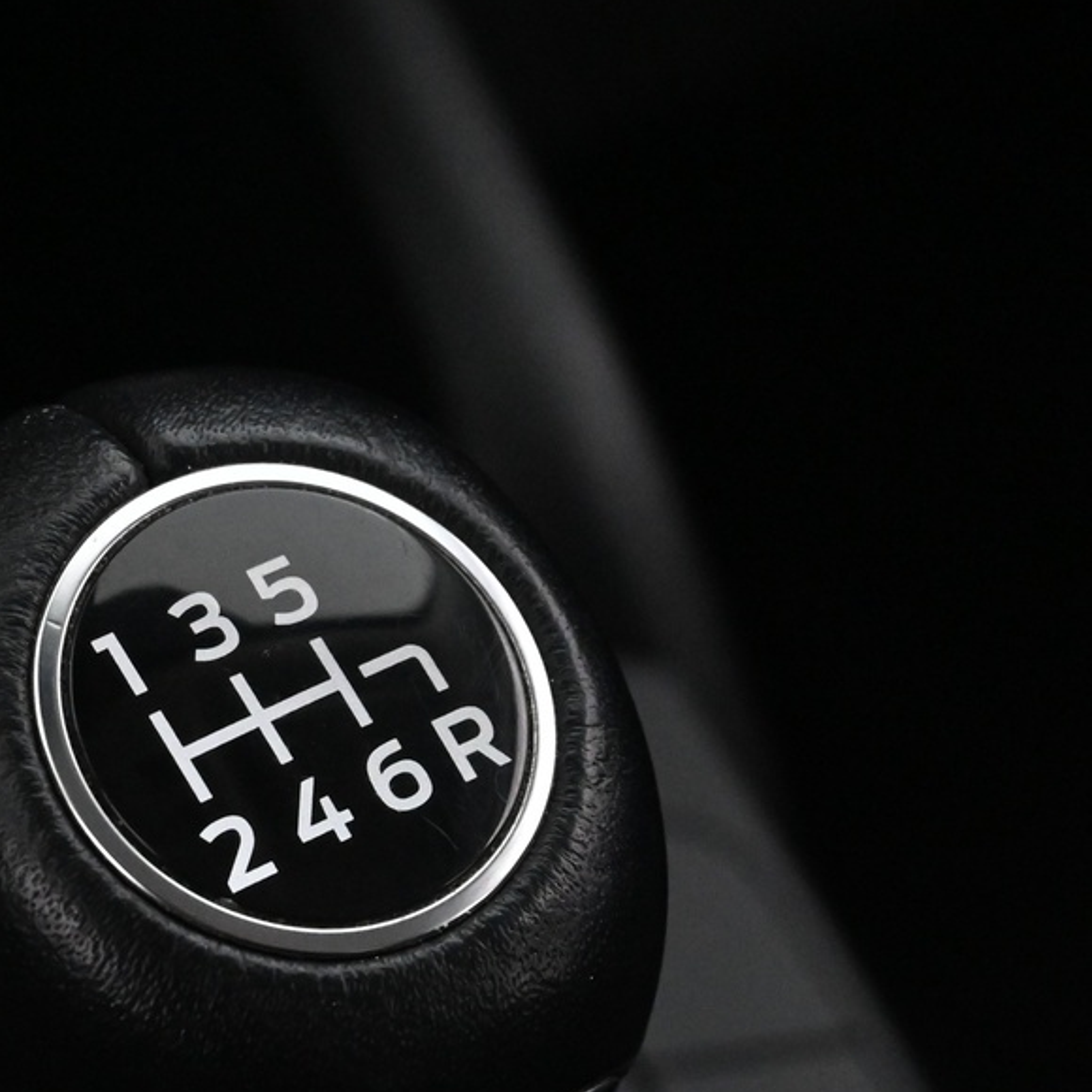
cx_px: 147
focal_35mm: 121
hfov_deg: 14.3
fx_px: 4319
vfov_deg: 14.3
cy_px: 900
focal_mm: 34
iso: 4000
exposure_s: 1/50
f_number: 5
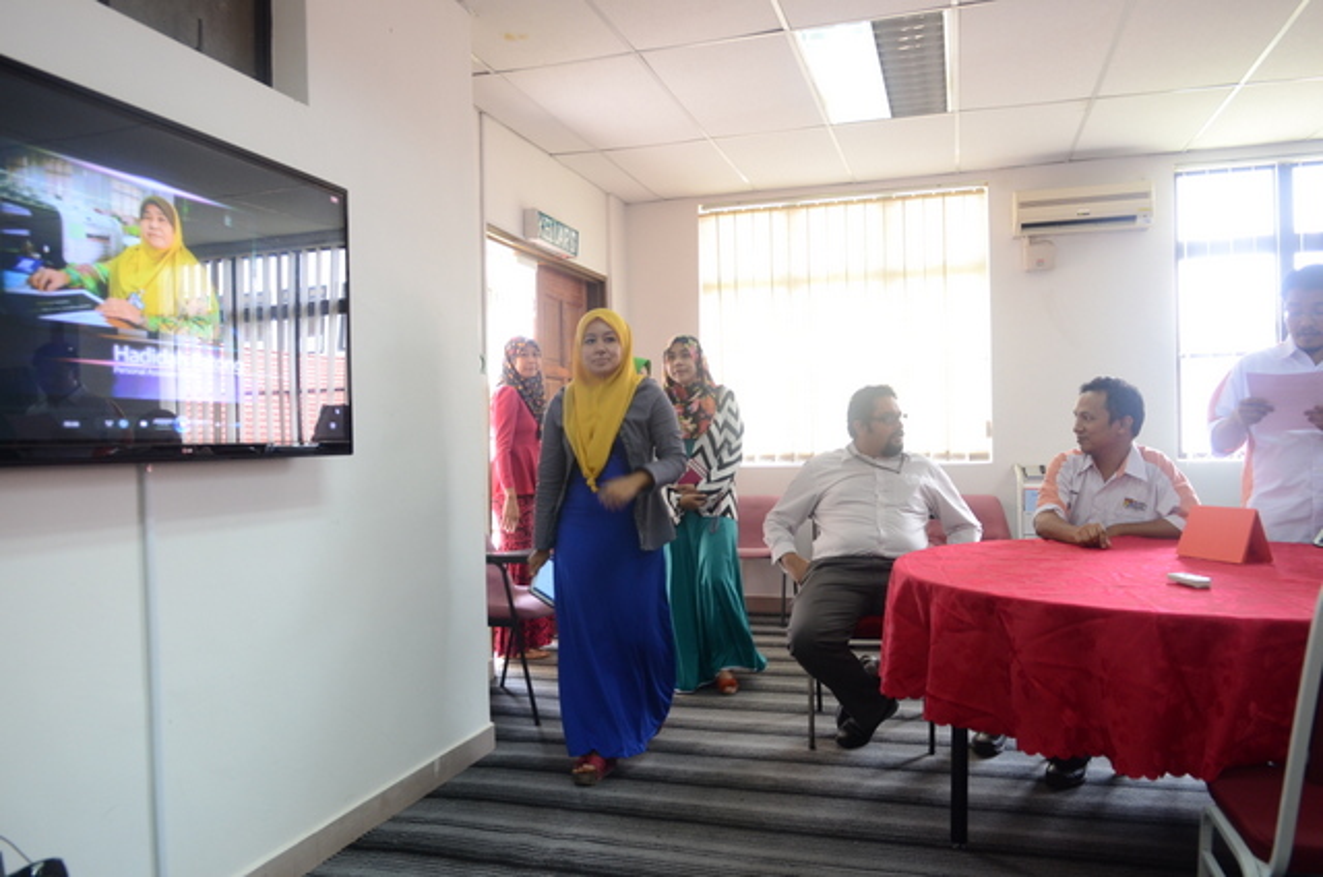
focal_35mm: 26
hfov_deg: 70.5
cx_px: 662
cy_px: 438
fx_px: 935
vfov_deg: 50.2
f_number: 4
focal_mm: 17
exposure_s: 1/80
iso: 800
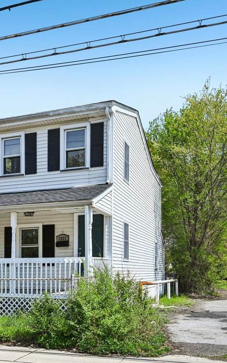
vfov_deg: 54.0
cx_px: 56
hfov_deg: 34.6
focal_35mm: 36
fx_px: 356
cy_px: 183
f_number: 8
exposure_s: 1/1000
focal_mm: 23
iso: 400
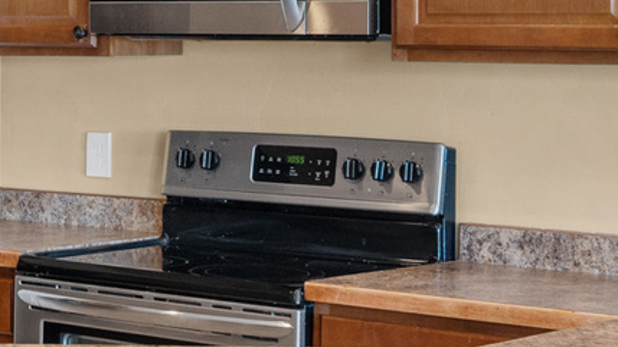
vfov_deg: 10.4
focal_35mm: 115
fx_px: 1884
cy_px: 2
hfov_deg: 17.3
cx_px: -232
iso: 500
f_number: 8
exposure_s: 1/4
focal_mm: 23
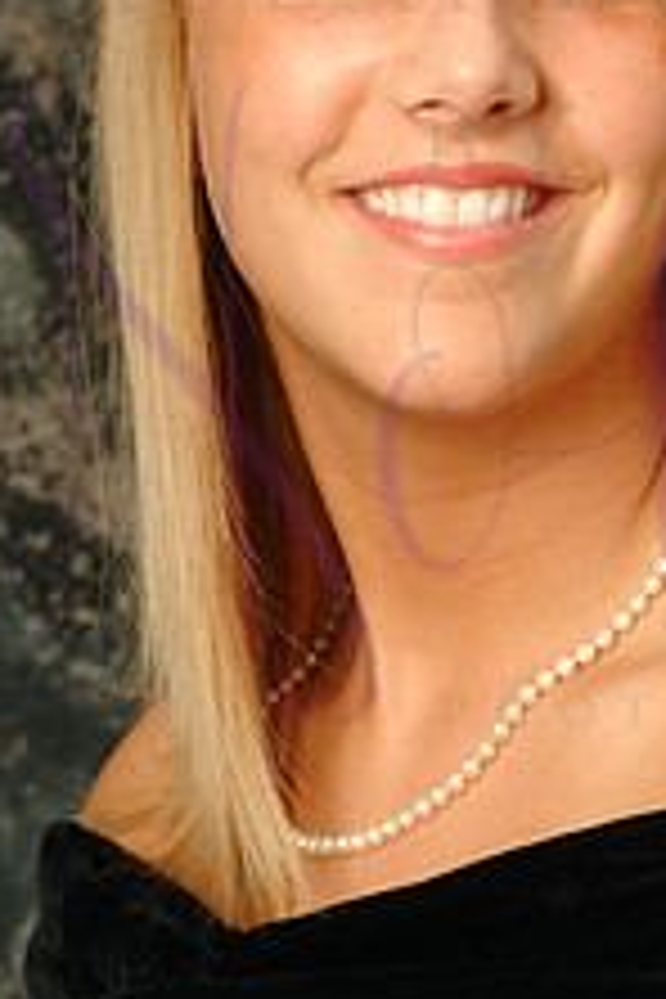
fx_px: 9462
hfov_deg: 4.0
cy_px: 130
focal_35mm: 341
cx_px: 560
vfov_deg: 6.0
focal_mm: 112
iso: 400
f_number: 11
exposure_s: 1/125
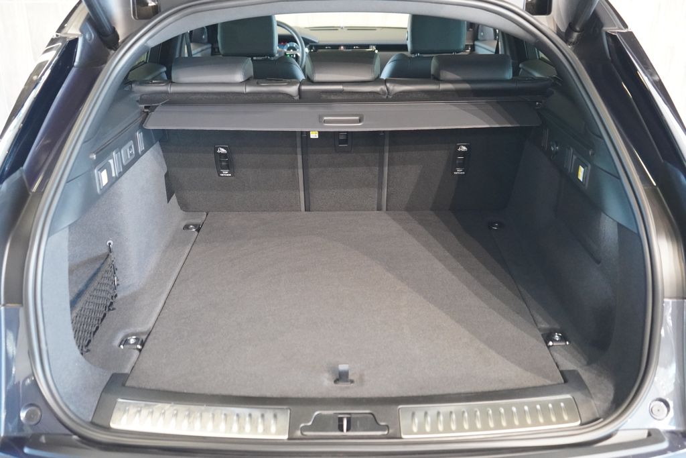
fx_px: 686
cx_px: 343
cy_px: 229
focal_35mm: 36
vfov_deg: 36.9
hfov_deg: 53.1
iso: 10000
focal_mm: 36
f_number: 4
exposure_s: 1/160
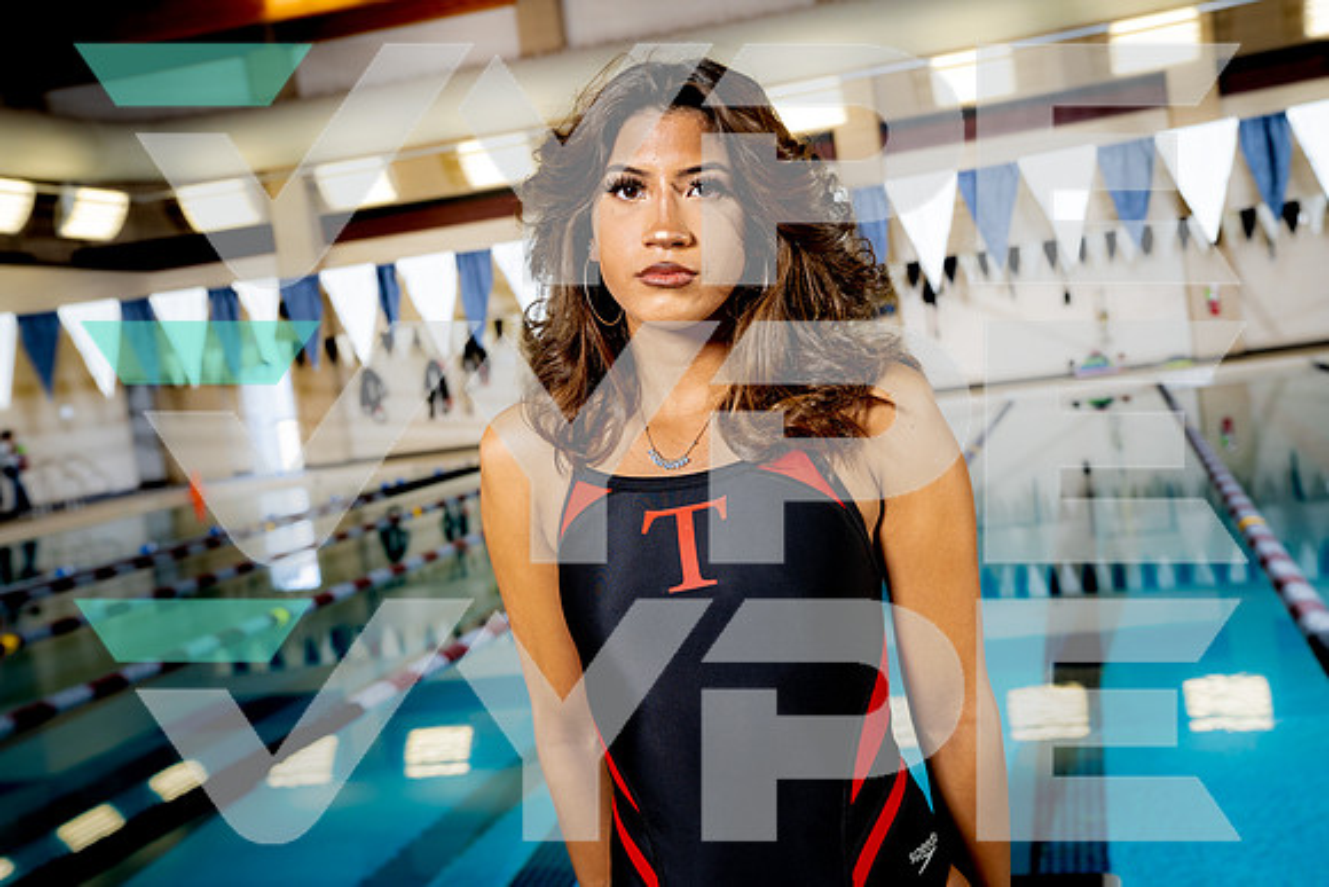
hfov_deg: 45.4
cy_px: 444
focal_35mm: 43
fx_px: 1588
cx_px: 664
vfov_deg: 31.2
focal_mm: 43
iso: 320
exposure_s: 1/250
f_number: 5.6
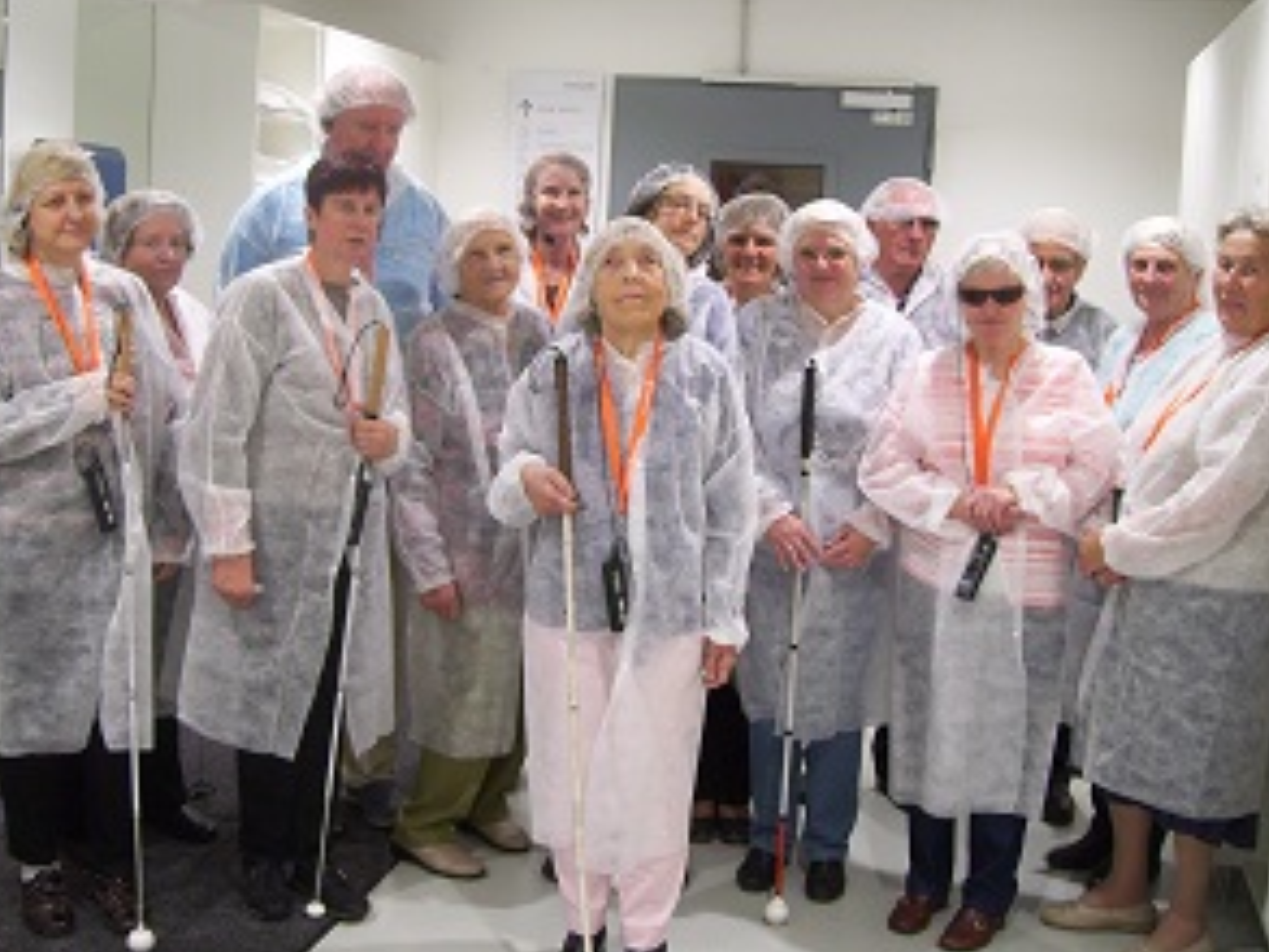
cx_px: 624
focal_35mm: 43
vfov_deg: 33.5
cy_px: 392
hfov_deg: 43.8
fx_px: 1577
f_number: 2.7
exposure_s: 1/25
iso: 160
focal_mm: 6
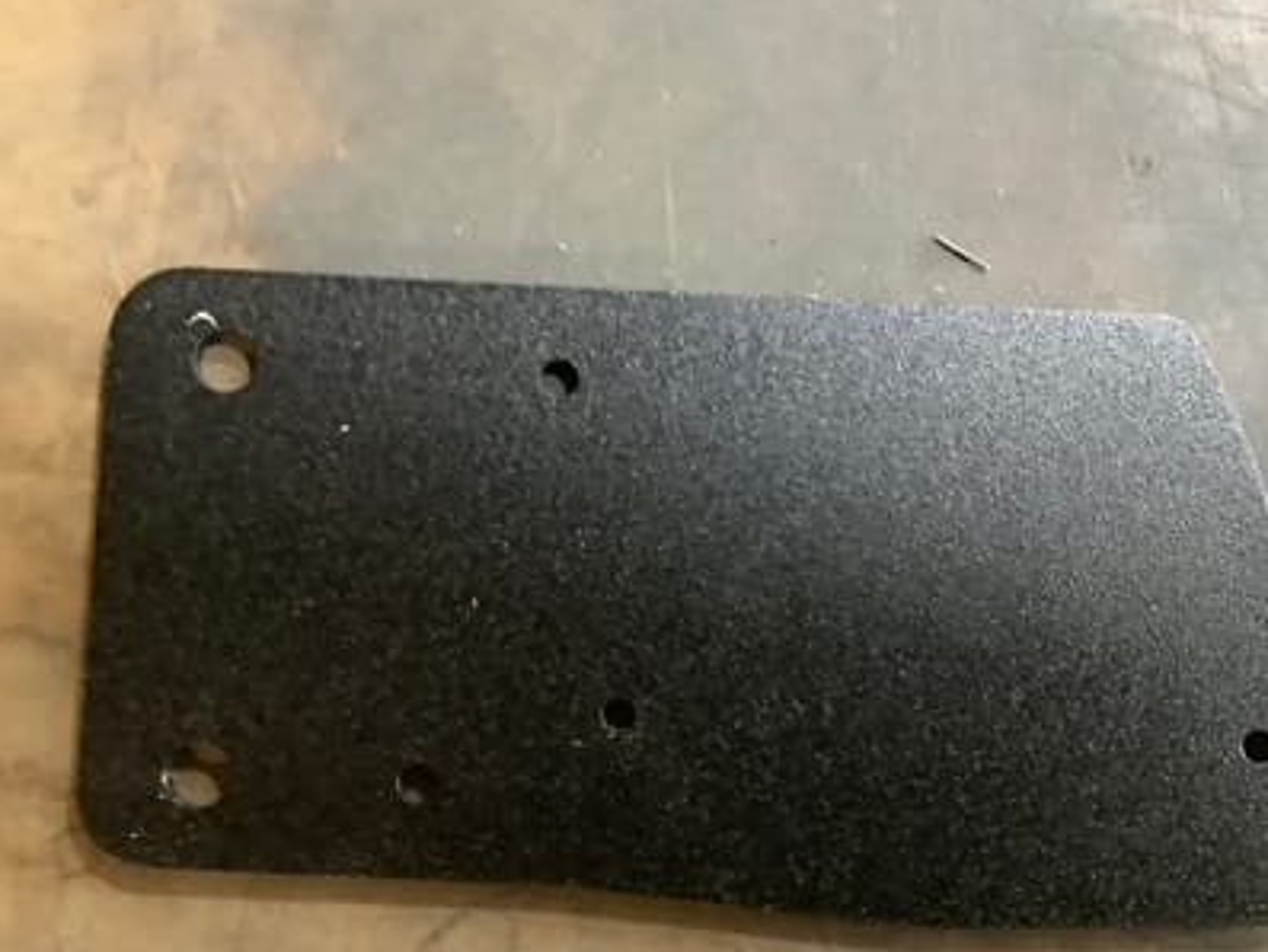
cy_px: 532
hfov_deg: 47.8
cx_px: 639
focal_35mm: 39
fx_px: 1429
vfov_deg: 36.8
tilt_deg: -85.1
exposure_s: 1/17
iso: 640
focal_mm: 3.3
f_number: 2.4
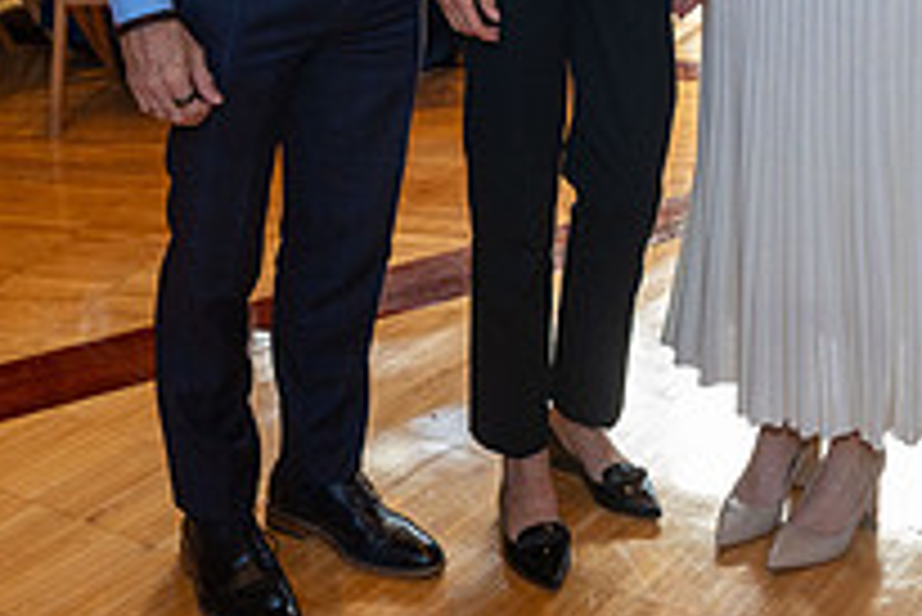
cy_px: -151
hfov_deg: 29.1
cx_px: 711
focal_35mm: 68
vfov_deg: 18.8
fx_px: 1743
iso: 800
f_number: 4.5
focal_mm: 24
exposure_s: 1/160
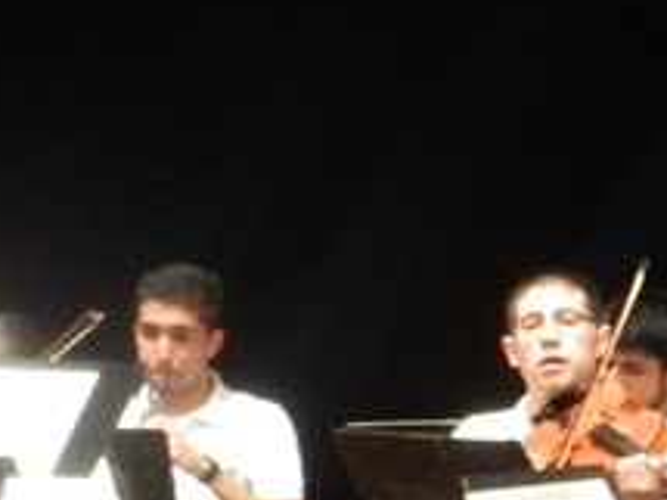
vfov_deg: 3.1
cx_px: -358
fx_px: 9090
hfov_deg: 4.2
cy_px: 234
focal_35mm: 472
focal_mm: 18.6
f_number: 4.5
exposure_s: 1/20
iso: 400
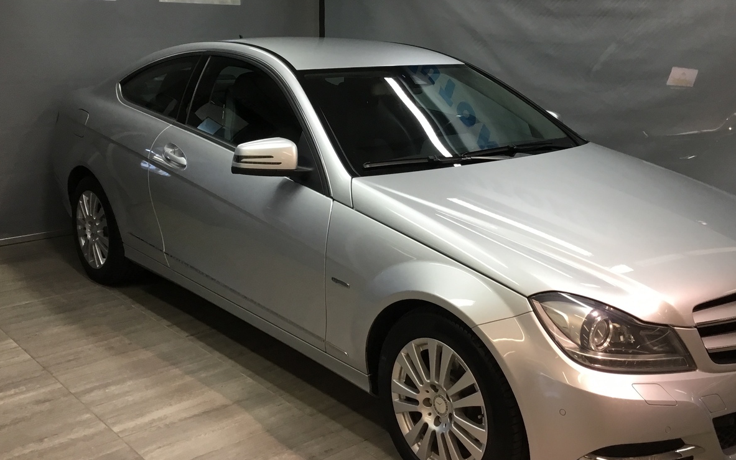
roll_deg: -0.3
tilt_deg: -11.1
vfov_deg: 31.8
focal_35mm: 40
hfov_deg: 49.0
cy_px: 174
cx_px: 435
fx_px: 802
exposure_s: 1/33
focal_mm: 3.3
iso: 32
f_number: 2.4
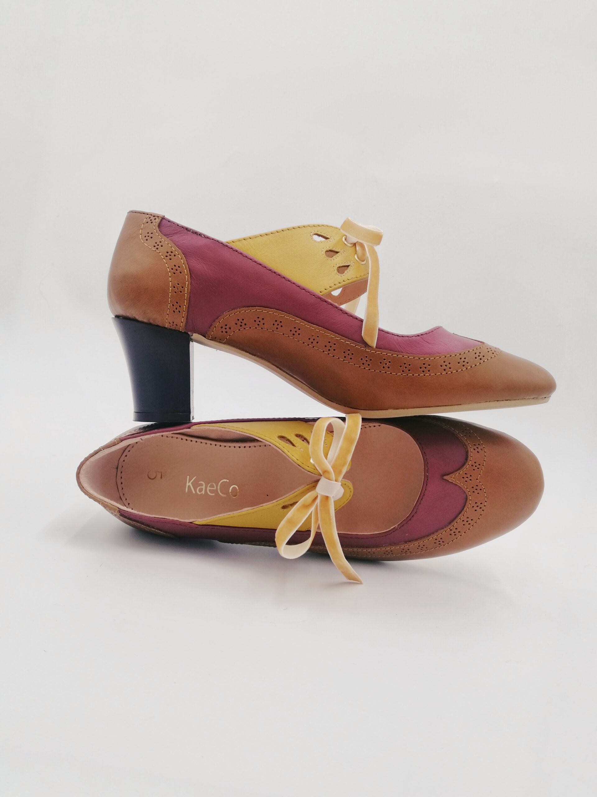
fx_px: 621
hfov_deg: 51.4
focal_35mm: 27
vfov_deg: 65.3
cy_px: 398
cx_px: 298
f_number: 1.8
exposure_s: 1/136
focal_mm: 3.95
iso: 50
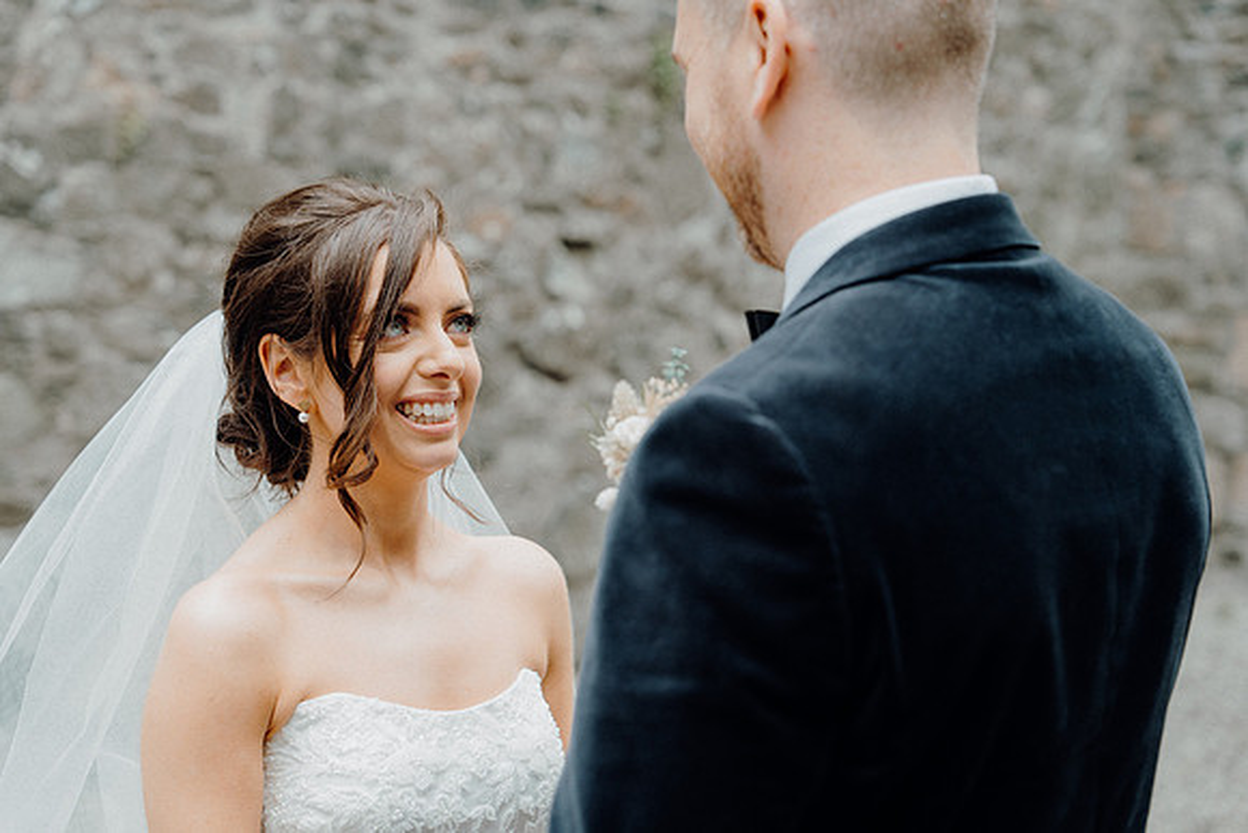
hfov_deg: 30.5
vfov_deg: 20.6
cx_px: 624
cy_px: 416
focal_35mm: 66
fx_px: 2288
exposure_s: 1/160
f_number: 3.5
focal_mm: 66
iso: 200
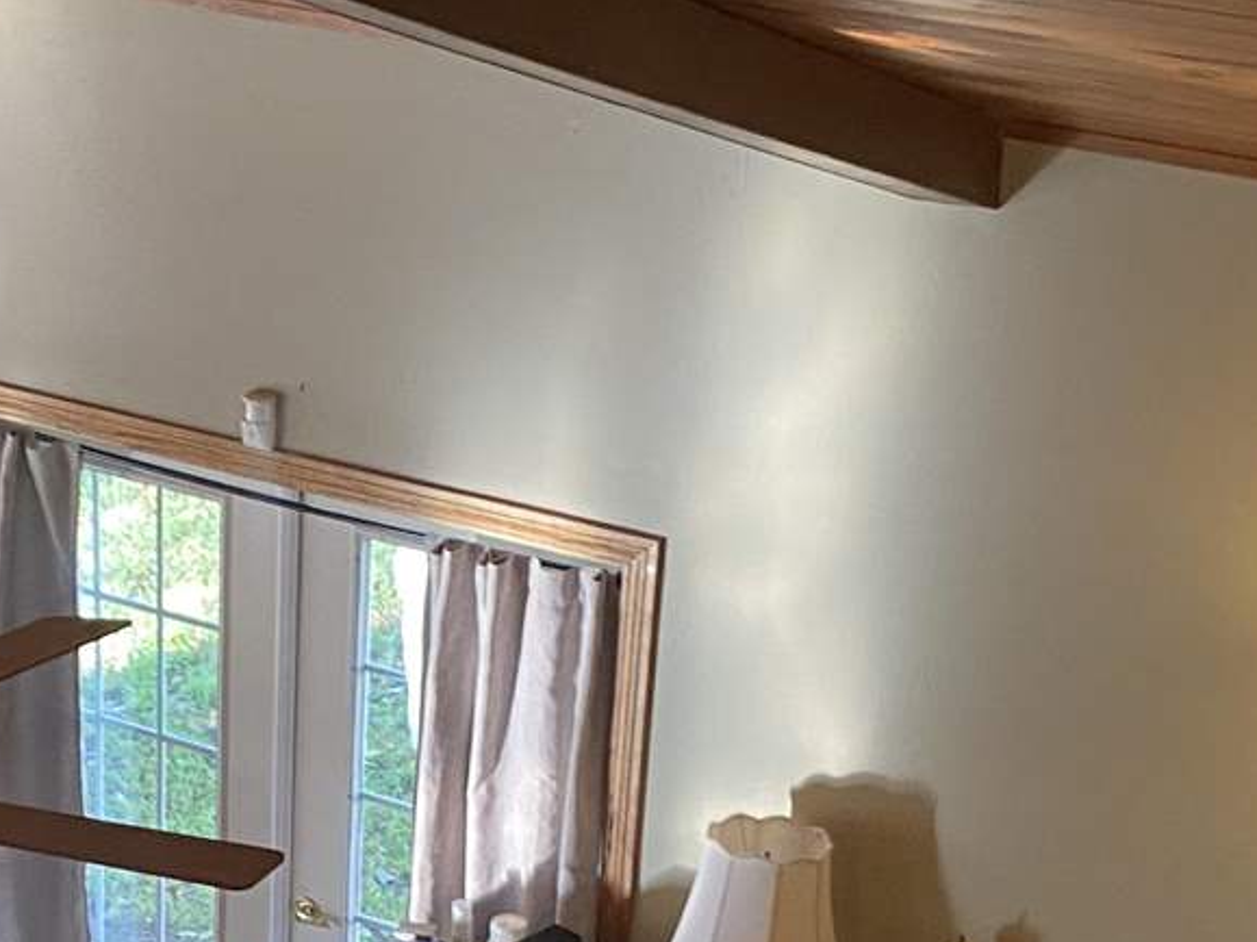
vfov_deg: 15.7
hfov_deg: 21.0
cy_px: 1003
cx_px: 243
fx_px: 3340
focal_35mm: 92
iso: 160
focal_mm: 4.25
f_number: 1.8
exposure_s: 1/60
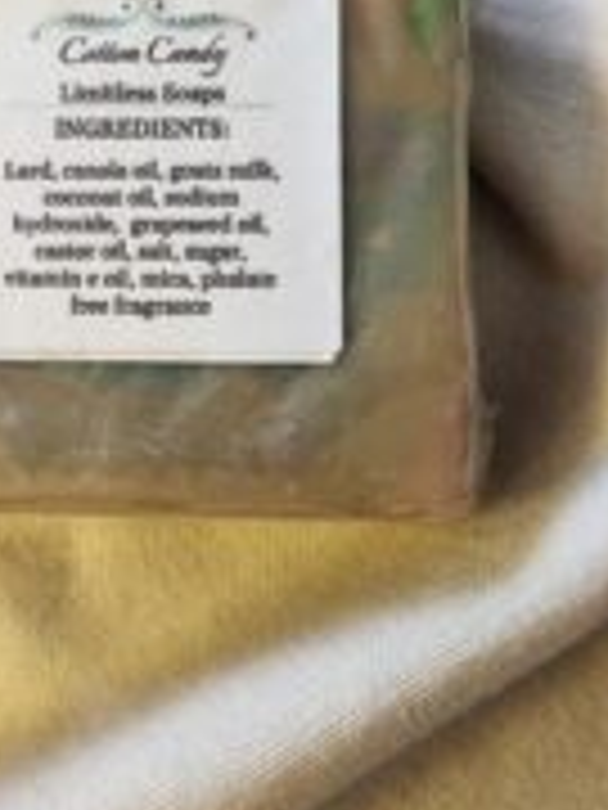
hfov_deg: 28.1
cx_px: 135
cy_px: 238
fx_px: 1194
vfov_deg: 36.9
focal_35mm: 51
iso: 200
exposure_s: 1/120
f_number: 1.8
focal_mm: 5.4
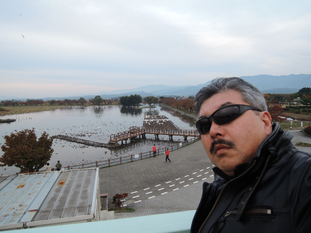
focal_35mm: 24
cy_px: 116
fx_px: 216
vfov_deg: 56.8
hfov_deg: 71.6
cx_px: 156
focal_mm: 5.1
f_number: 2.8
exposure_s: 1/80
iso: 80
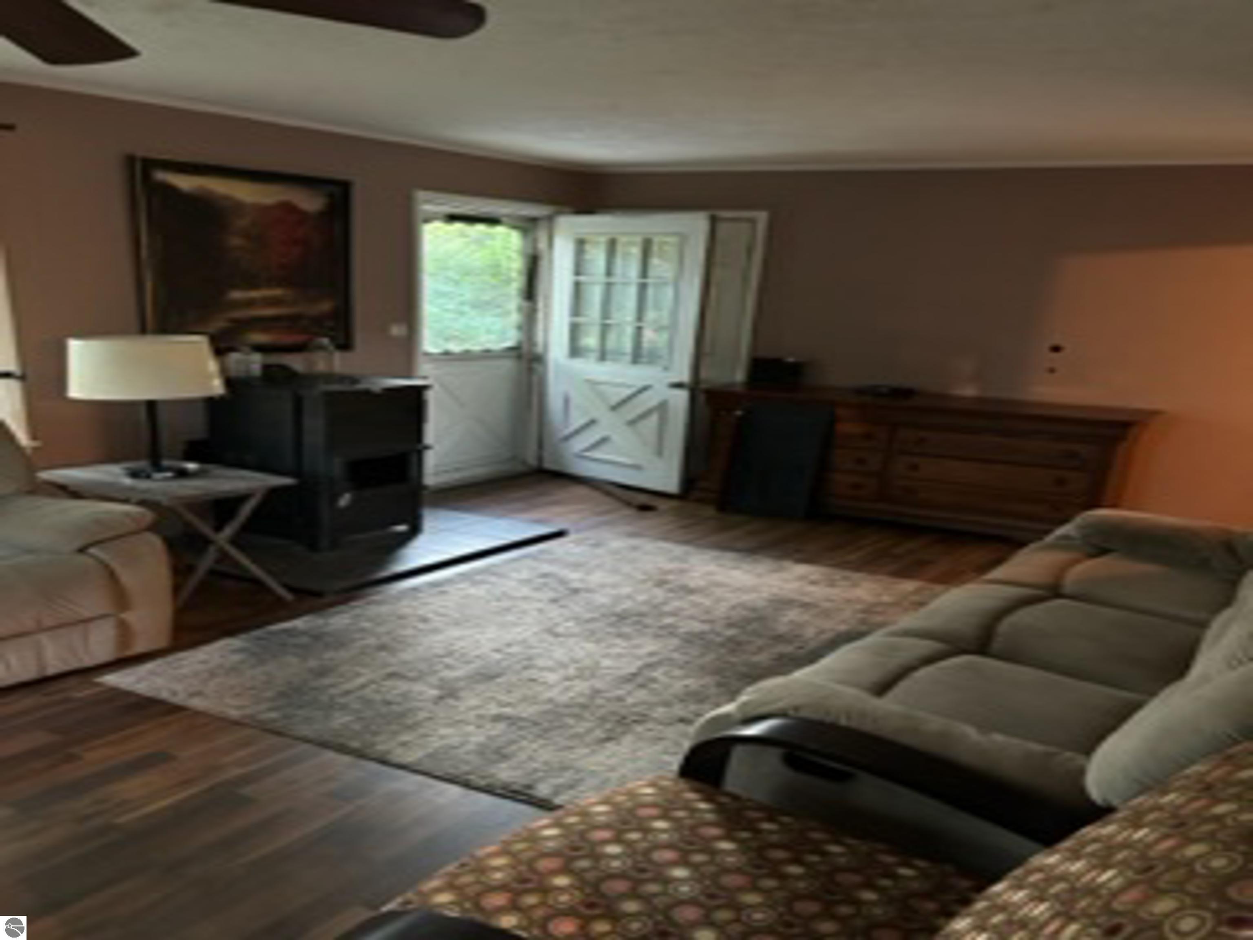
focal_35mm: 26
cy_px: 470
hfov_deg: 67.3
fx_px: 941
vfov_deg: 53.1
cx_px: 626
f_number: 1.5
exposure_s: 1/30
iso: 500
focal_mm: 5.7
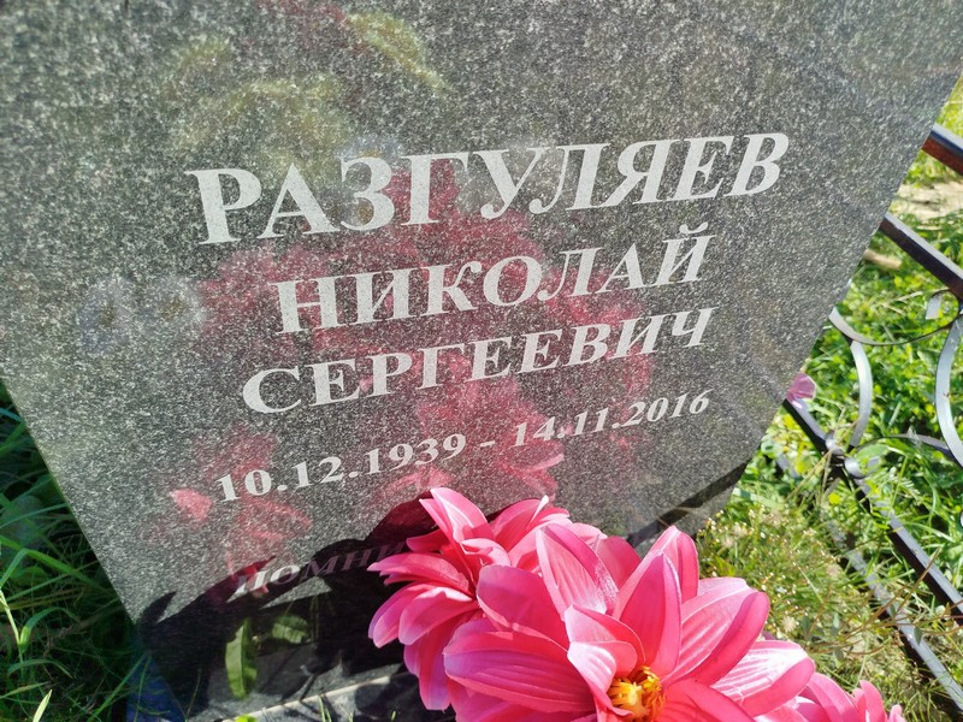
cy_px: 361
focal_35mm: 24
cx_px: 482
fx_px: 668
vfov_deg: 56.8
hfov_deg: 71.6
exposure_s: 1/533
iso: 50
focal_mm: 5.31
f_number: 1.7
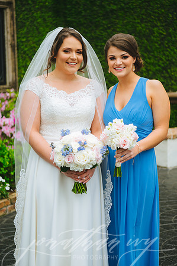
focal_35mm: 70
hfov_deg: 19.4
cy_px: 133
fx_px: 517
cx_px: 88
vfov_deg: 28.9
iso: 125
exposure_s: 1/320
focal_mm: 70
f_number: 2.8
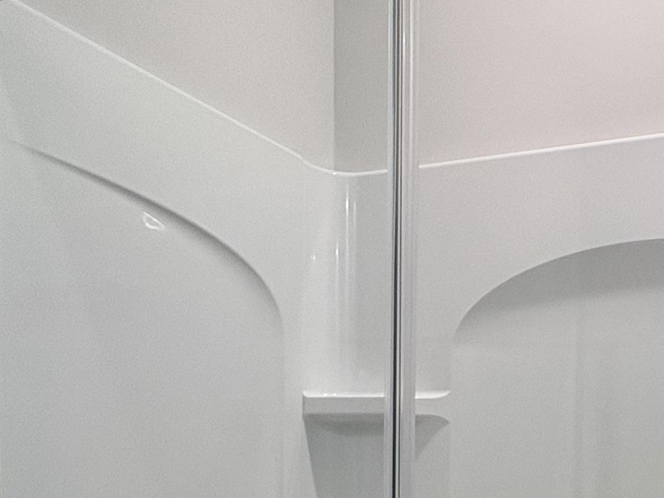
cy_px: 517
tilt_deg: -2.6
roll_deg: -0.9
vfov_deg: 30.2
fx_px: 844
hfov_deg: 40.5
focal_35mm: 44
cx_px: 563
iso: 160
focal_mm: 2.22
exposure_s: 1/60
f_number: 2.2
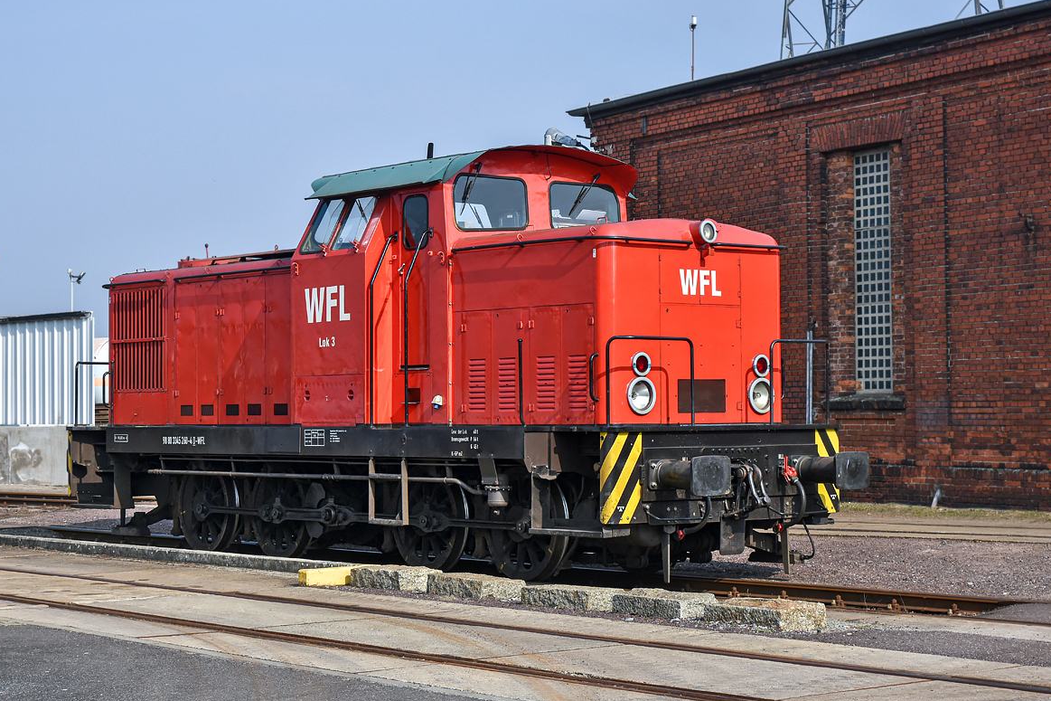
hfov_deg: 31.0
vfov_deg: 20.9
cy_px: 357
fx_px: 1897
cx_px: 521
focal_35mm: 65
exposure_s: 1/800
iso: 200
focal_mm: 42
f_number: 8
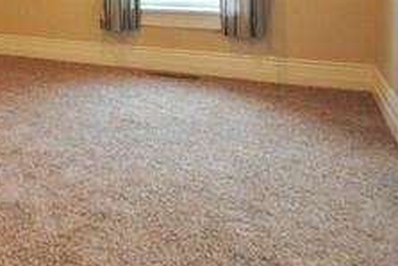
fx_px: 476
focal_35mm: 43
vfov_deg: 29.1
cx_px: -39
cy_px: -4
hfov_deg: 37.9
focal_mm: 10
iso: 640
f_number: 3.5
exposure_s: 1/30
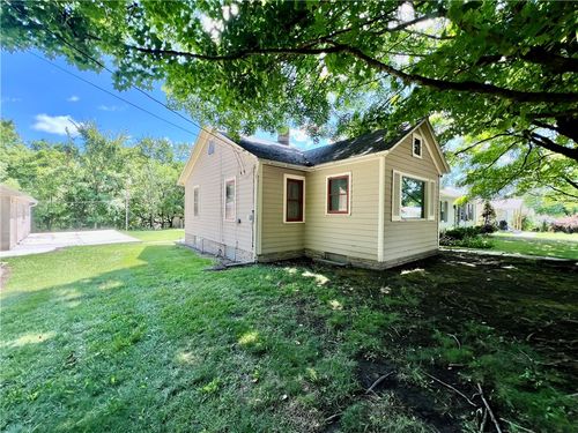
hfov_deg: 106.2
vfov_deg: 89.9
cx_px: 289
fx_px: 217
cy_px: 216
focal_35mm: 13
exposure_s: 1/201
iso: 32
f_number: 1.8
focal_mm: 1.57
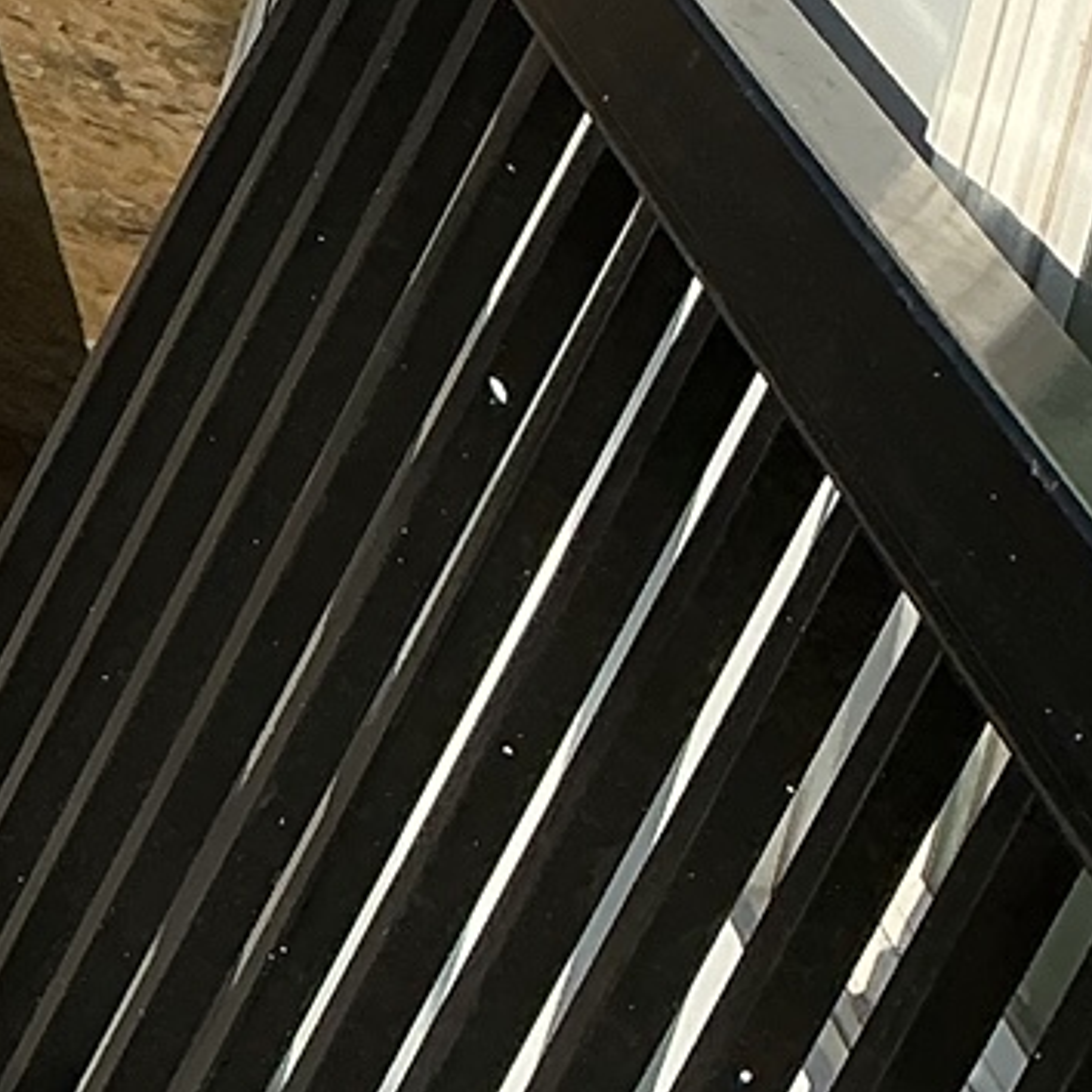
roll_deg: -14.4
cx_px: -1148
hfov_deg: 10.9
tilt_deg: -6.6
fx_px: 5175
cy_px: -1166
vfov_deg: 10.9
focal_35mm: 145
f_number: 1.8
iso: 25
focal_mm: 3
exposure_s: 1/2667
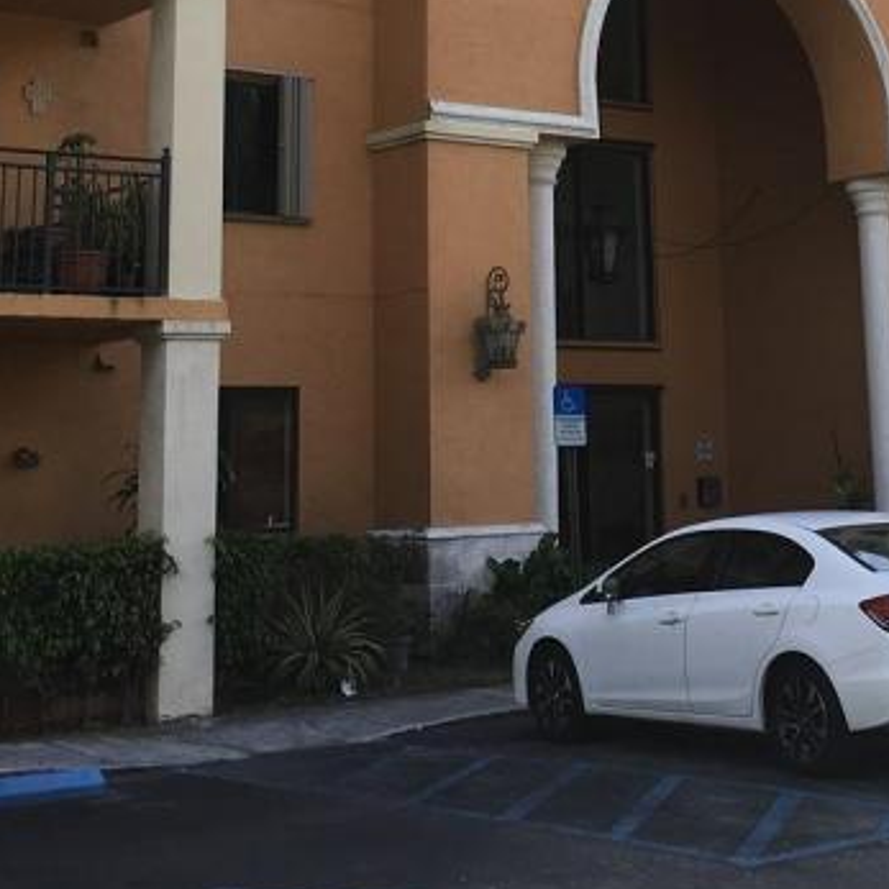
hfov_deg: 24.1
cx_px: 653
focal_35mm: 71
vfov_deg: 23.3
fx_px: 2063
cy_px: 0
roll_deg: +1.4
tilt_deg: +13.0
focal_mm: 4.15
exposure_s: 1/905
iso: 25
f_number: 2.2
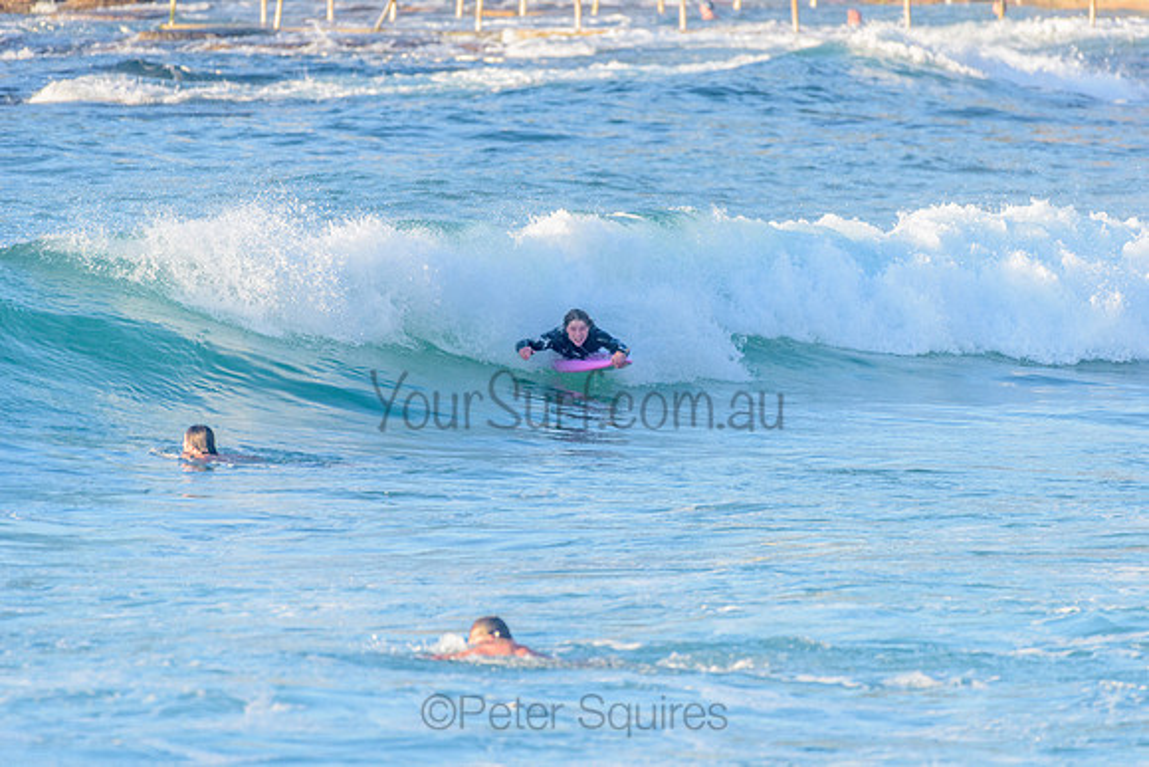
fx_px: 15961
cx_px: 574
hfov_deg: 4.1
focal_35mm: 500
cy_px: 384
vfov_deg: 2.8
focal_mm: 500
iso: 400
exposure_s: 1/1000
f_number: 5.6
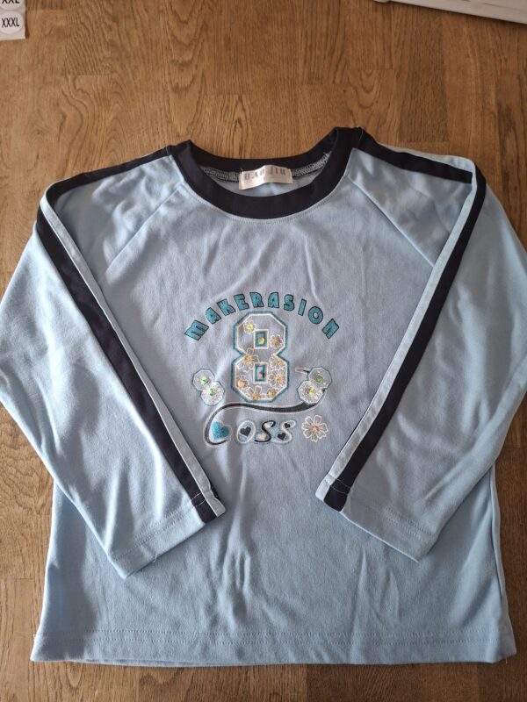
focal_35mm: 23
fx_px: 467
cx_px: 264
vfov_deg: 73.9
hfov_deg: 58.9
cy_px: 351
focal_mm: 5.54
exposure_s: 1/50
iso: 200
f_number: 1.8
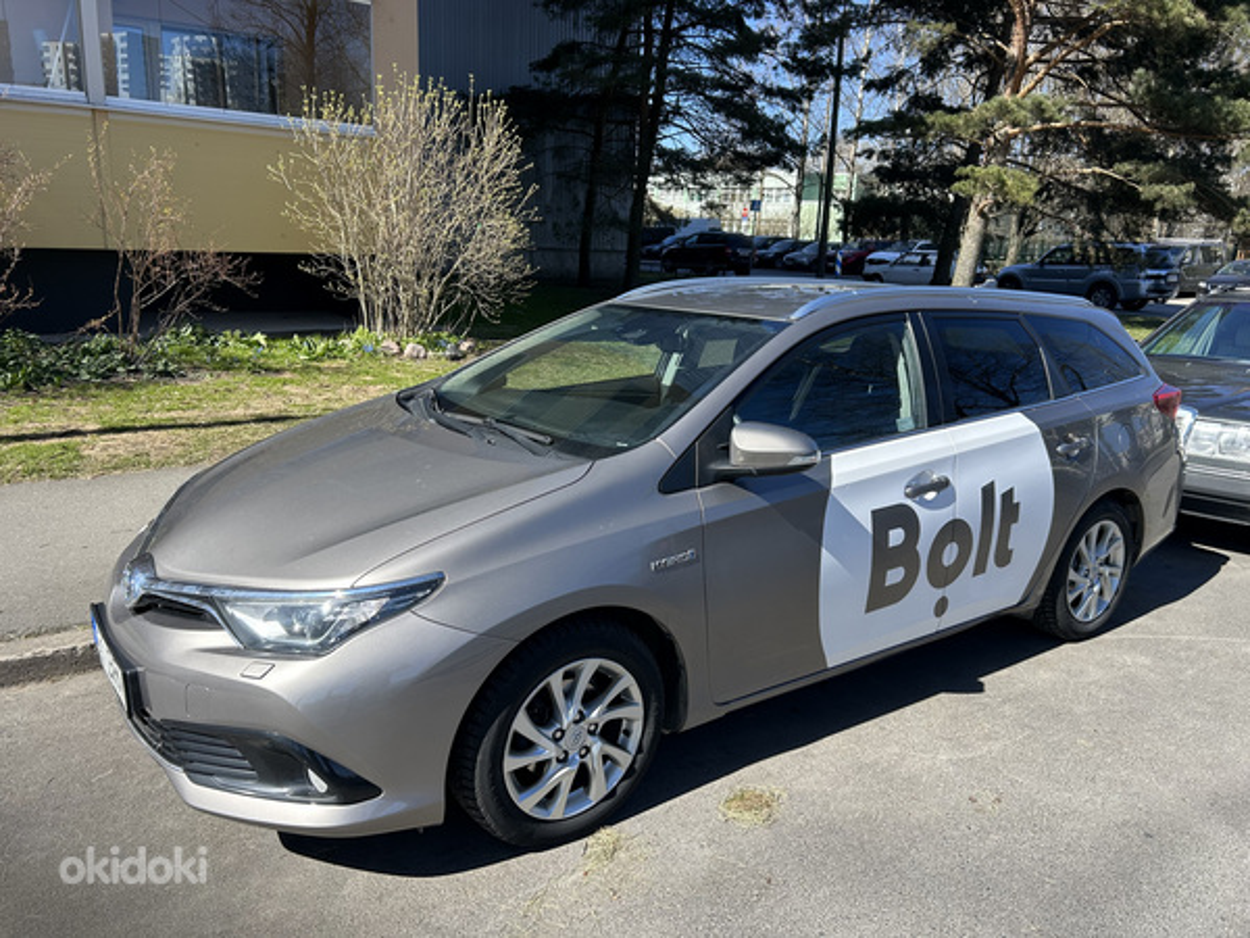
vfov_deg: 53.1
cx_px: 625
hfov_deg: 67.3
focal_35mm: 26
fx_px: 939
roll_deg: -2.5
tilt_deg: -14.4
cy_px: 469
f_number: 1.5
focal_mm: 5.7
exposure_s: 1/1869
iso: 50
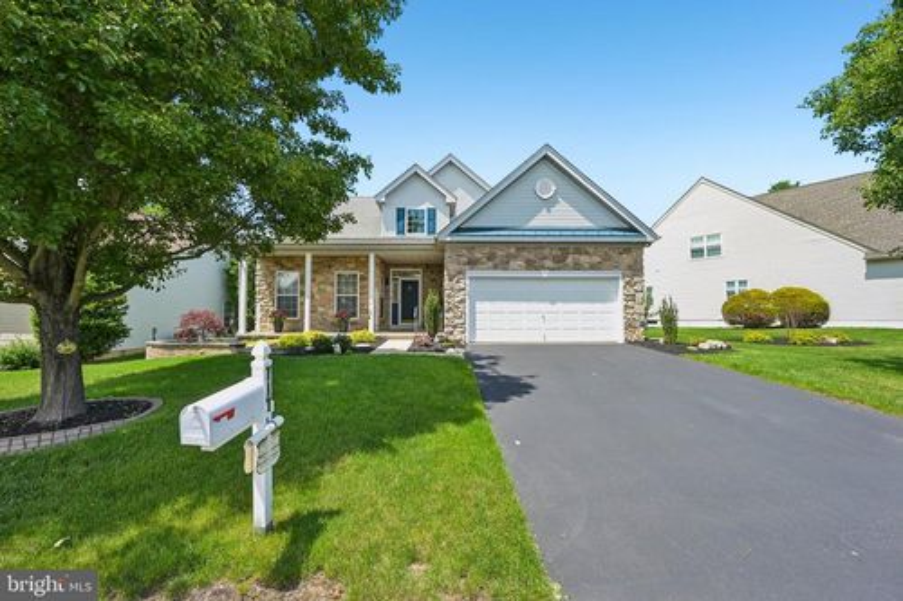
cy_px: 300
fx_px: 351
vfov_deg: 81.2
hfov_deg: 104.3
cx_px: 452
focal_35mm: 14
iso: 100
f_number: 8
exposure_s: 1/80
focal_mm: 14
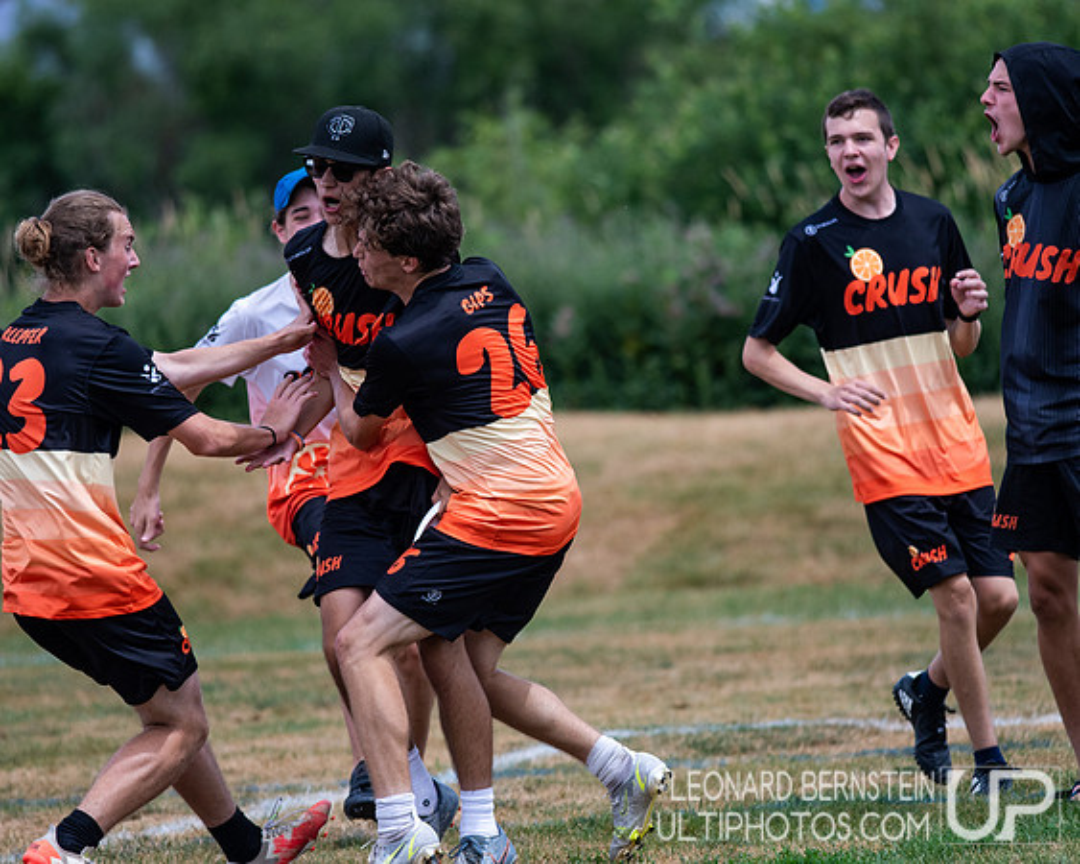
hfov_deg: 3.8
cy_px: 432
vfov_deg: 3.1
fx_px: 16194
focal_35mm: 507
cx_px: 561
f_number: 4
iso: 400
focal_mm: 300
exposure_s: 1/2500
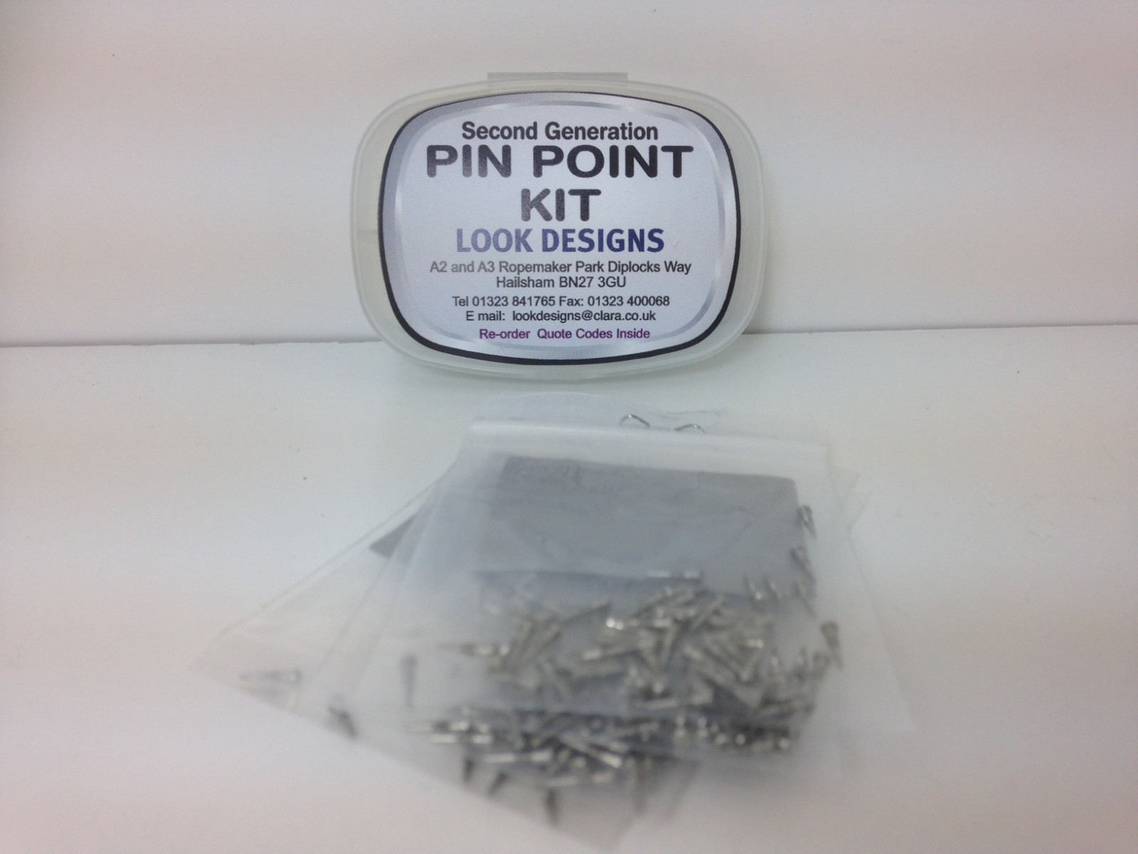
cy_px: 427
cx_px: 569
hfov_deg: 55.4
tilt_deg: -24.8
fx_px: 1085
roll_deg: -0.4
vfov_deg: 42.9
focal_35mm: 33
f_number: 2.4
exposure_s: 1/172
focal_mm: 4.12
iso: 50
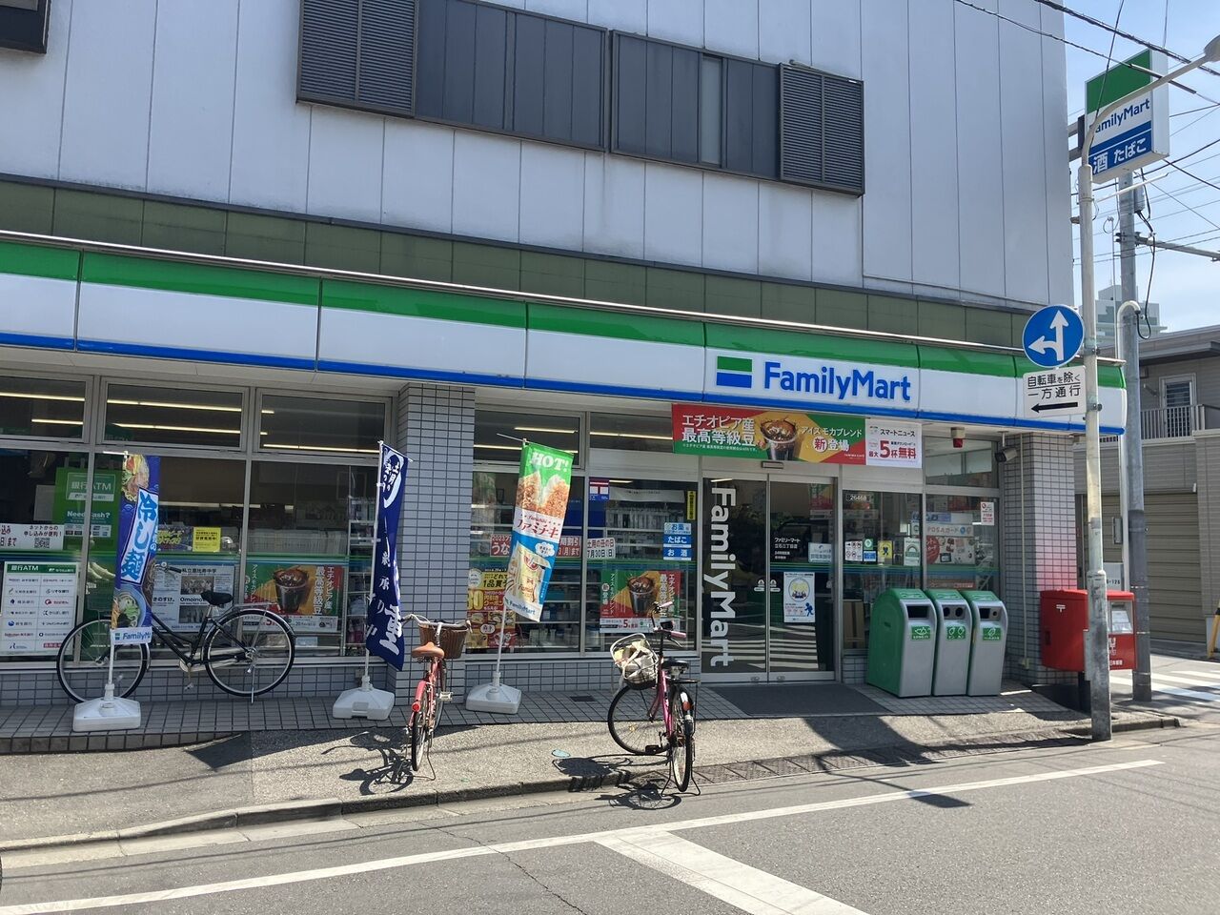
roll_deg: +0.4
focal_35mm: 28
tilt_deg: +7.2
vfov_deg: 49.7
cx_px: 610
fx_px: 987
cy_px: 458
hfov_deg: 63.4
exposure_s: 1/759
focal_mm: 3.99
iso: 32
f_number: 1.8
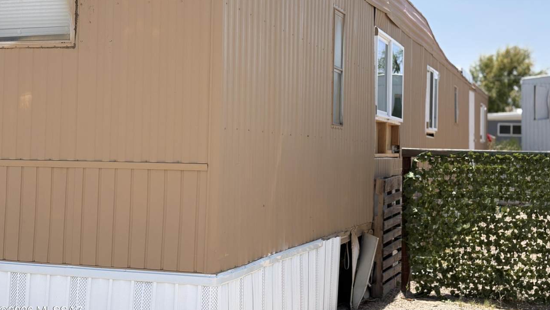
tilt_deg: +2.7
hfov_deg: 36.6
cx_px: 275
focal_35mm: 57
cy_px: 122
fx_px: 831
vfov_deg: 21.1
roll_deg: -1.0
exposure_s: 1/2747
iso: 50
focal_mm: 5.96
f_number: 1.6
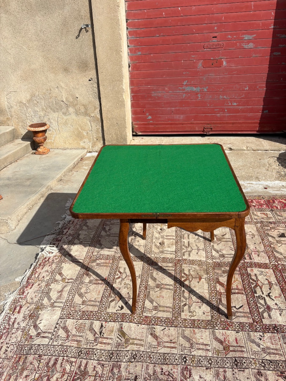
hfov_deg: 53.1
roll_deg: +1.8
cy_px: 190
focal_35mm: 26
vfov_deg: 67.3
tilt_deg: -26.1
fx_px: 286
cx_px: 143
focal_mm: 5.96
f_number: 1.6
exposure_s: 1/5348
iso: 50
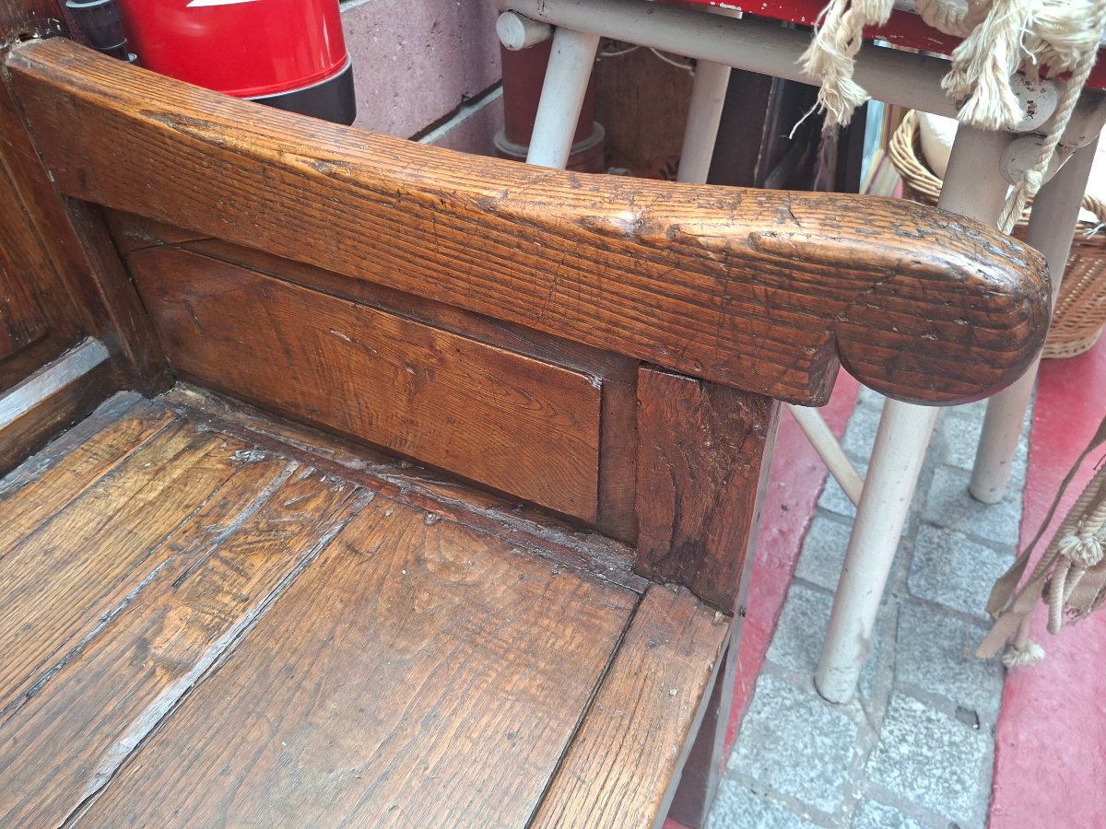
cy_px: 414
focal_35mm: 23
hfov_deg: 73.9
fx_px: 735
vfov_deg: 58.9
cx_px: 553
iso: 200
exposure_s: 1/50
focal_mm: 5.54
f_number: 1.8
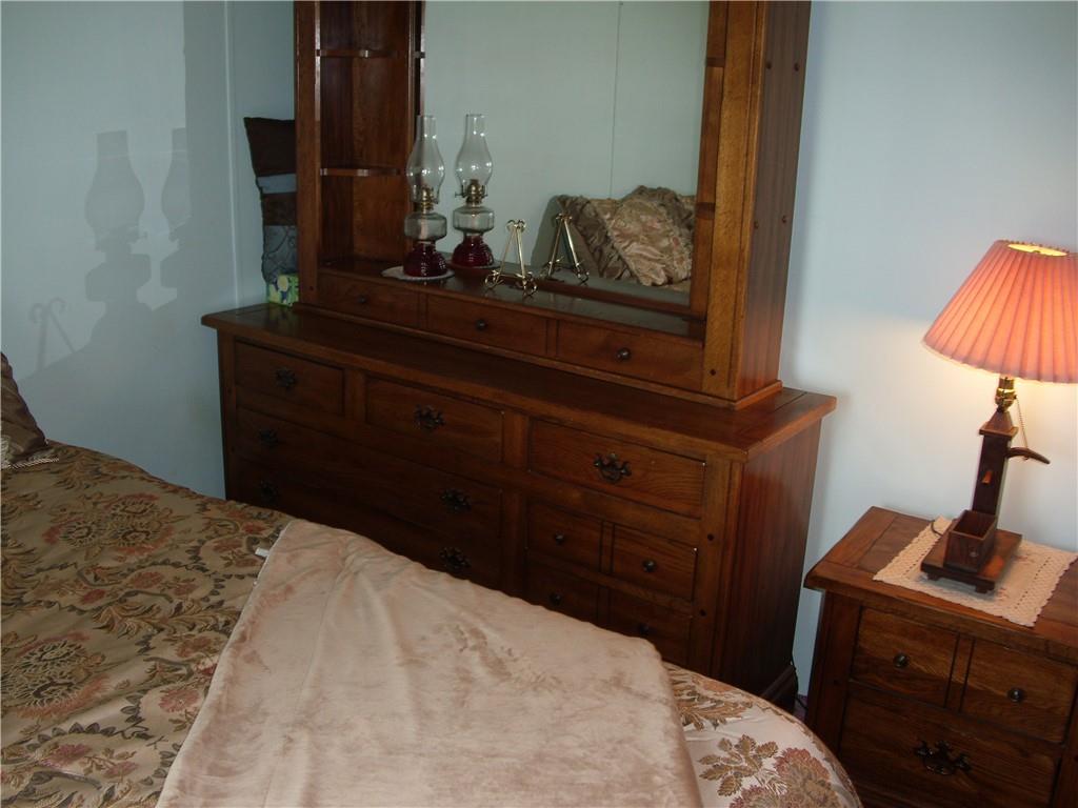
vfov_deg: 39.7
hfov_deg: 51.4
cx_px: 539
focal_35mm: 36
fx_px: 1121
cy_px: 404
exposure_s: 1/60
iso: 100
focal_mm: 6.3
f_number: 3.1
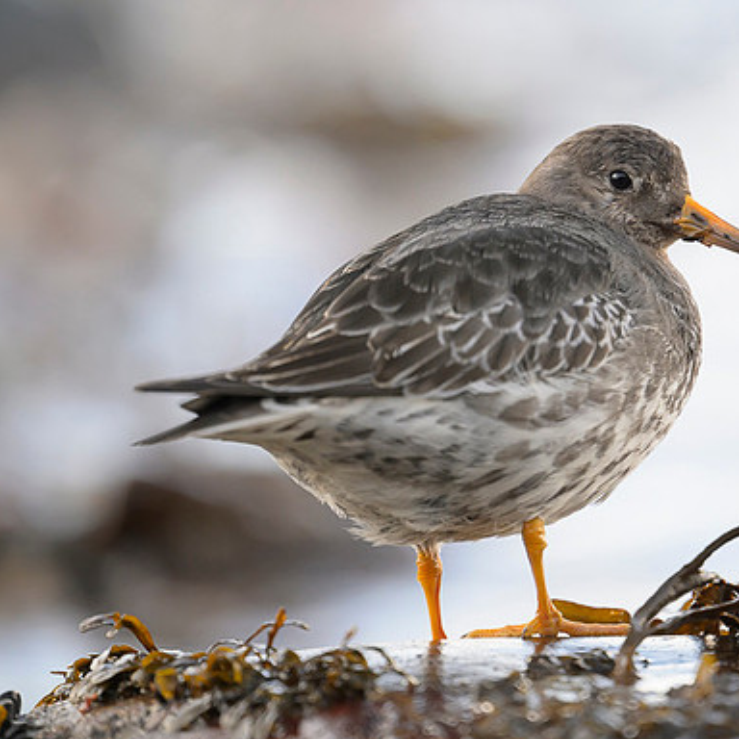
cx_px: 593
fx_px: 27221
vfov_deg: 1.6
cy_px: 164
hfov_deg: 1.6
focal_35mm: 1127
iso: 1000
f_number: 4
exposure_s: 1/1250
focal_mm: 560
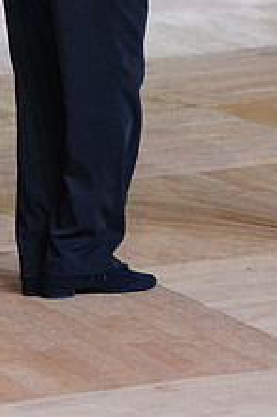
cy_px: -119
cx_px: 304
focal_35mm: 286
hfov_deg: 4.8
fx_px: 3306
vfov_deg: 7.1
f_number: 2.8
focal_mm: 109
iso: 1250
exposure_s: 1/640
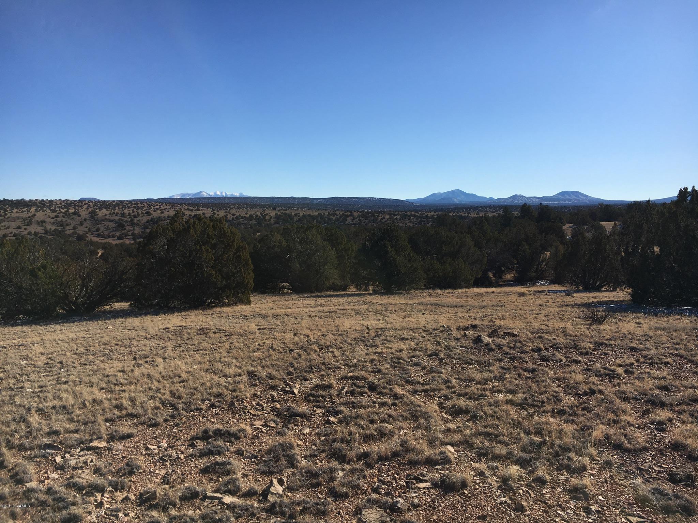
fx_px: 585
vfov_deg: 48.2
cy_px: 262
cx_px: 349
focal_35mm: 29
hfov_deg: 61.7
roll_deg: +0.1
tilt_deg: -5.2
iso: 25
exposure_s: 1/3846
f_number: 2.2
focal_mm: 4.15
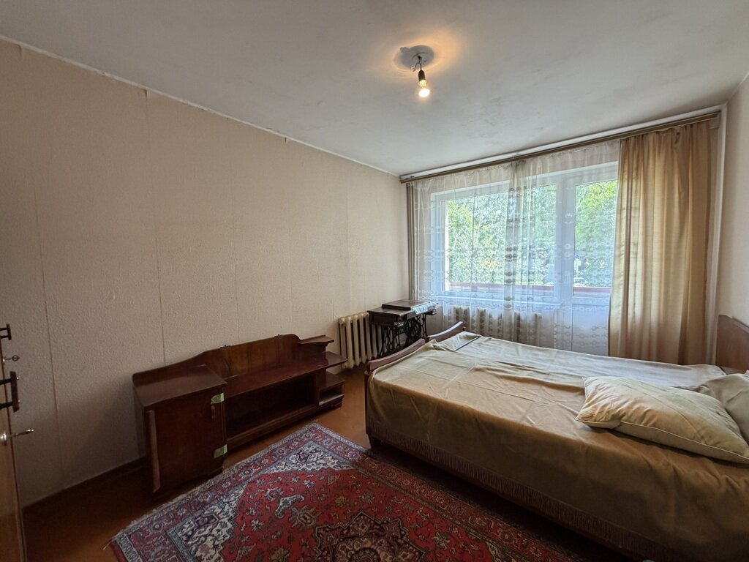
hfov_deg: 102.1
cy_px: 281
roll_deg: +1.8
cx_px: 374
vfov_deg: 85.7
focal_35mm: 14
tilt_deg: -3.6
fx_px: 303
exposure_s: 1/100
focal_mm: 2.22
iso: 250
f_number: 2.2
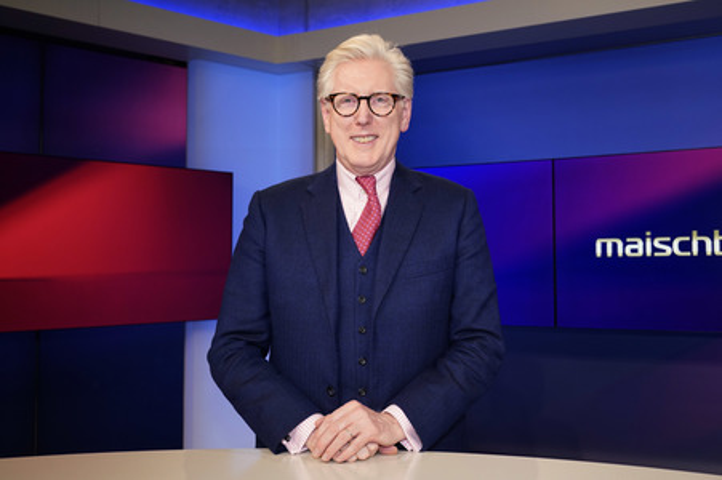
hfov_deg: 60.3
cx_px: 361
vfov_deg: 42.3
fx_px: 621
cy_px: 240
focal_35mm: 31
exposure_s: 1/125
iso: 2000
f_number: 5
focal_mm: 31
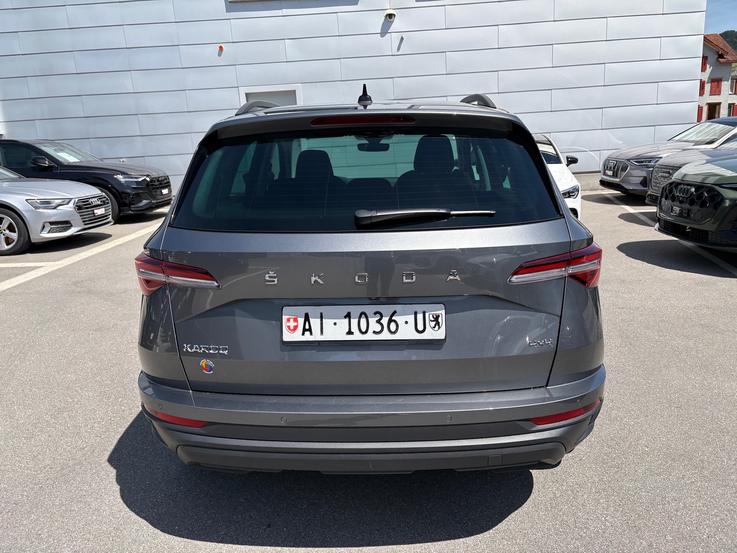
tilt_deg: -14.7
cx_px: 368
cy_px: 276
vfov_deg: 53.1
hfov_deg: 67.3
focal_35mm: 26
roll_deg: +2.0
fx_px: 554
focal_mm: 5.96
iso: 50
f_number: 1.6
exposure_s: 1/2985
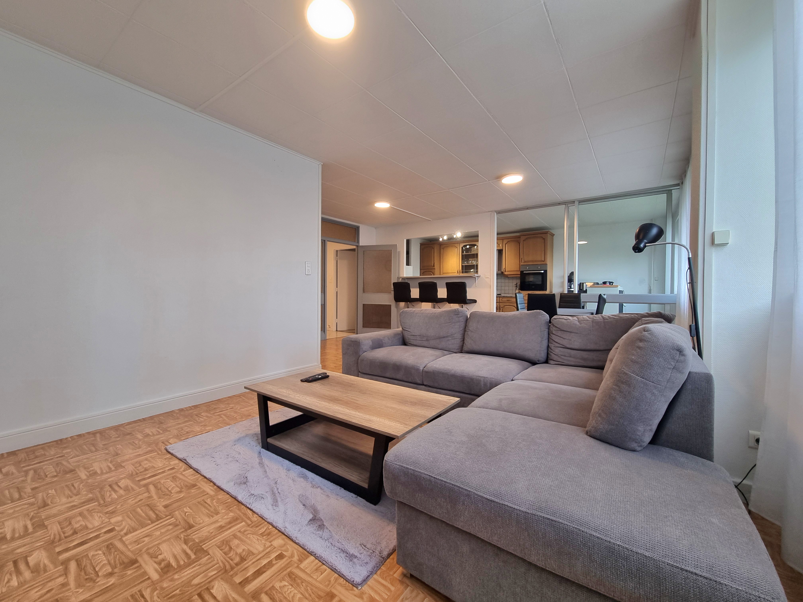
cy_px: 301
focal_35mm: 13
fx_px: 302
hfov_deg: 106.2
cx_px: 402
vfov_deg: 89.9
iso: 80
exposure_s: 1/50
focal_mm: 2.2
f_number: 2.2
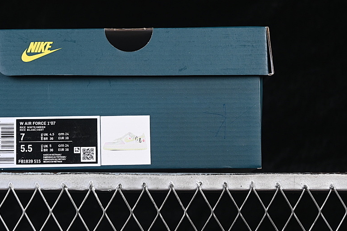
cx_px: 126
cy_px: 71
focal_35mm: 105
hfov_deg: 19.4
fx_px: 1012
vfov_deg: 13.0
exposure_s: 1/60
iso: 160
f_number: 6.3
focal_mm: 50
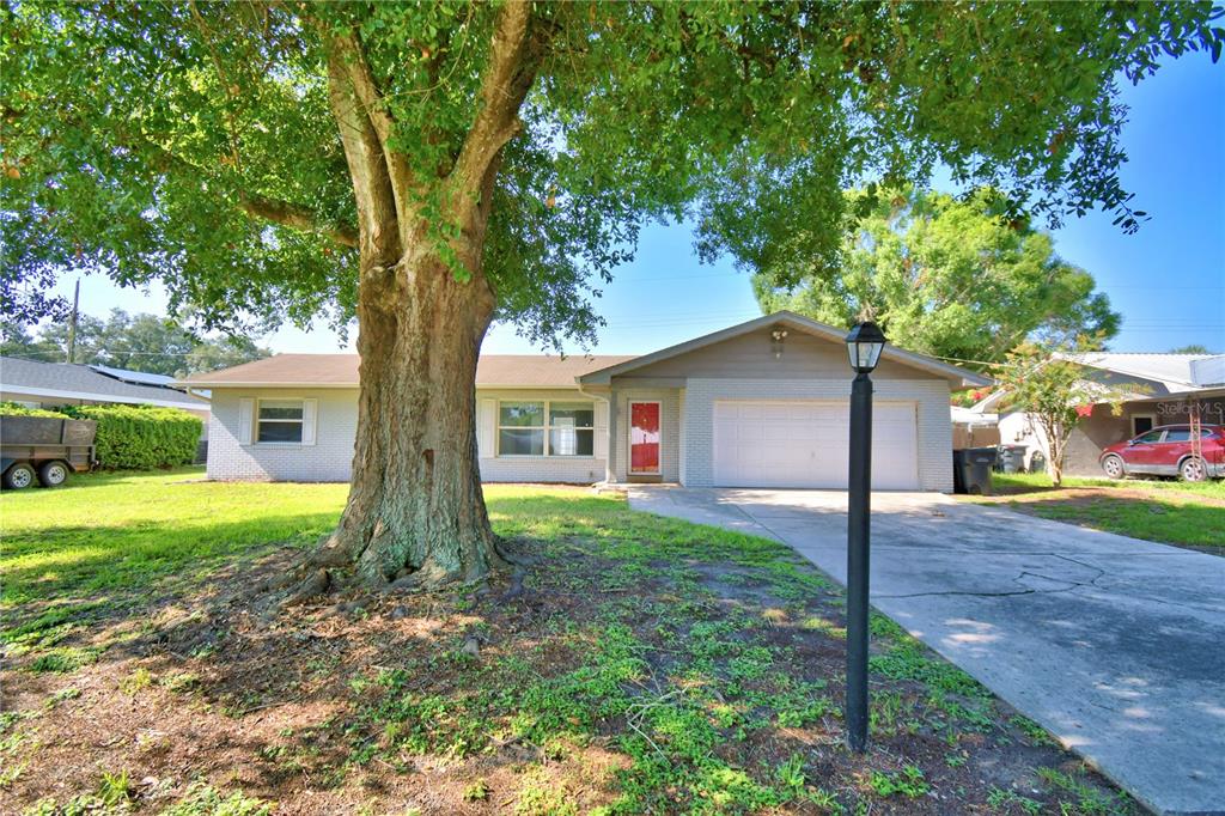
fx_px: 510
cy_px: 408
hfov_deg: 100.4
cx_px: 612
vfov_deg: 77.3
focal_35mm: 15
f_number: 4.5
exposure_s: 1/500
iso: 160
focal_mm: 10
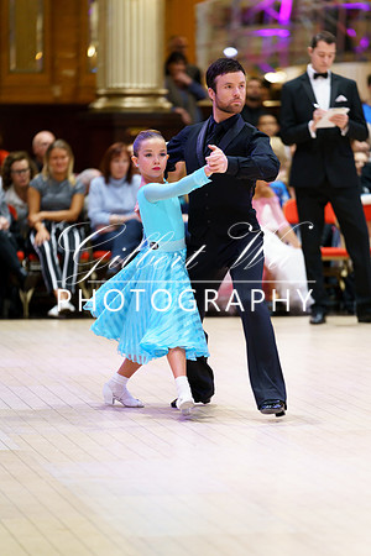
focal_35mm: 200
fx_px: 3091
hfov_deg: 6.9
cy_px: 278
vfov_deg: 10.3
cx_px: 186
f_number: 2.8
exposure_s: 1/200
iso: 2500
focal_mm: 200
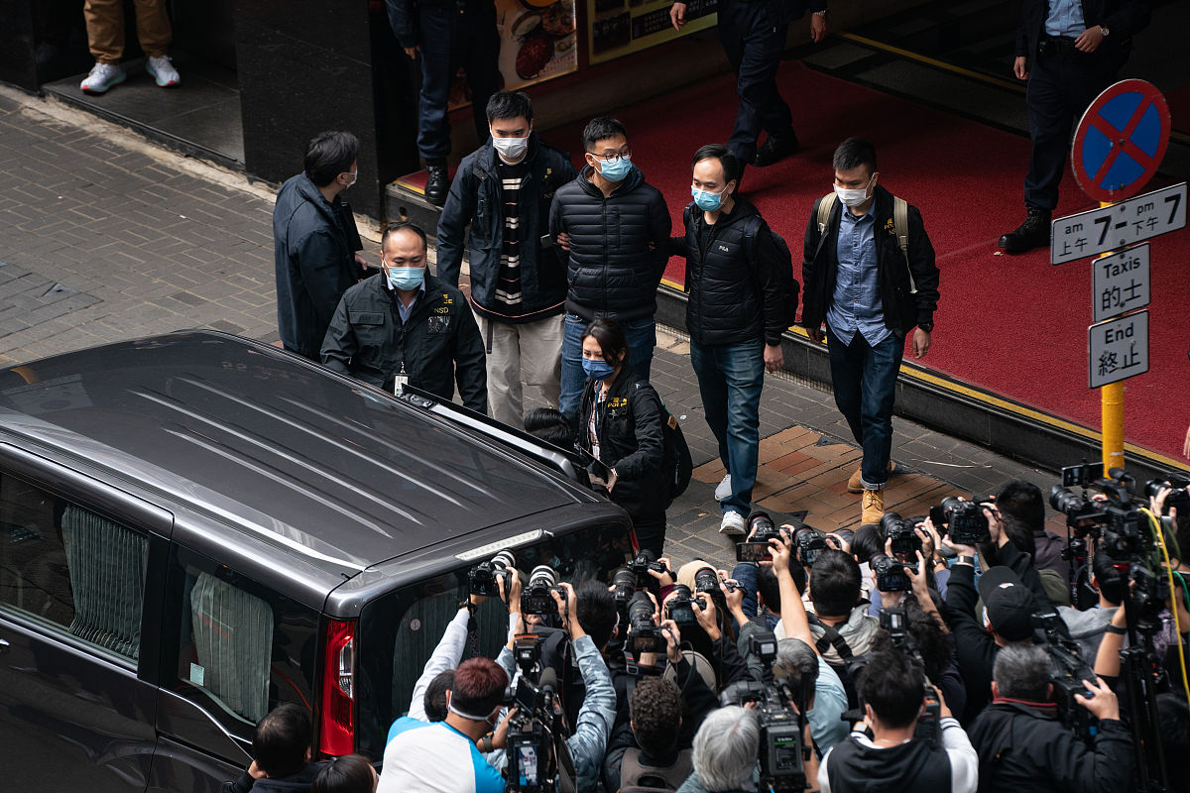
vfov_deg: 7.6
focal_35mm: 180
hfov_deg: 11.4
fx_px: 5950
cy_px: 396
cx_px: 595
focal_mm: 180
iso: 640
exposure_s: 1/800
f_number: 5
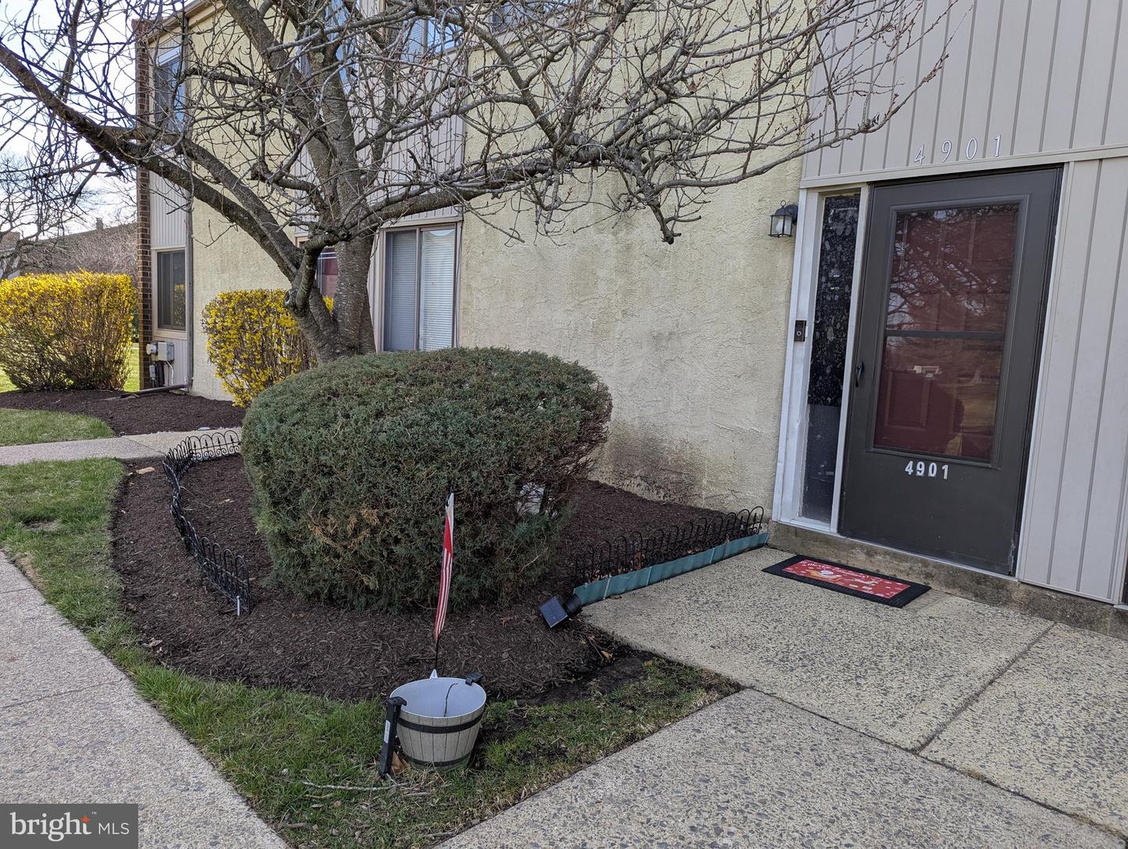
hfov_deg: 71.5
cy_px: 424
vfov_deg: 56.9
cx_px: 564
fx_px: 783
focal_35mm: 24
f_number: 1.85
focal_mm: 6.81
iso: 20
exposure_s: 1/328
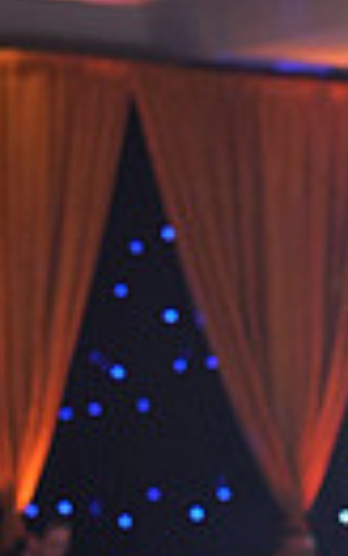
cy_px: 823
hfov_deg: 5.1
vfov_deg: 8.1
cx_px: -371
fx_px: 3835
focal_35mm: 253
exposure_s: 1/400
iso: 2000
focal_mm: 56
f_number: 4
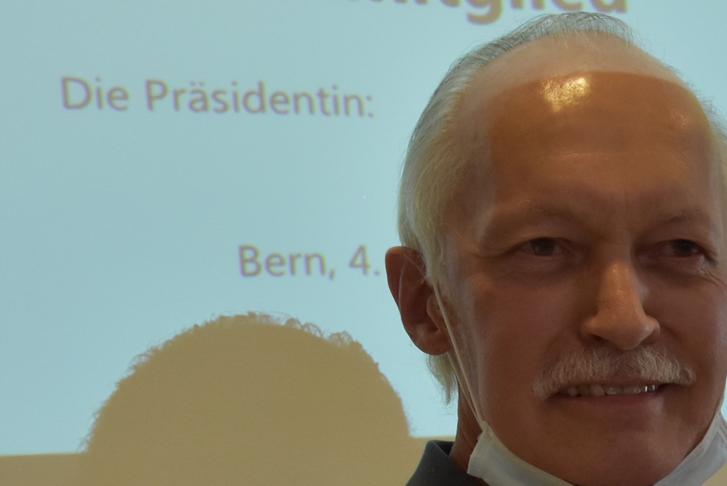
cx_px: 1017
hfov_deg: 16.4
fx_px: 2343
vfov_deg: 11.5
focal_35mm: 116
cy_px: 660
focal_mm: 24
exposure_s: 1/125
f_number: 5.6
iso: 800
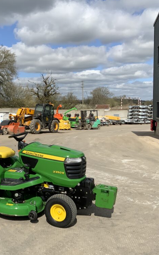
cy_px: 126
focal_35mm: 42
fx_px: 291
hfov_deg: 29.7
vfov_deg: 47.2
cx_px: 29
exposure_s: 1/2959
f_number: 1.8
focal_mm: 3
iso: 16
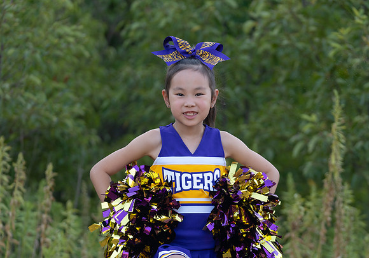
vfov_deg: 9.5
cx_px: 230
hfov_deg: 13.5
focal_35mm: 149
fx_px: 1554
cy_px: 175
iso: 200
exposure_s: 1/320
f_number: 2.8
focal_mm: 104
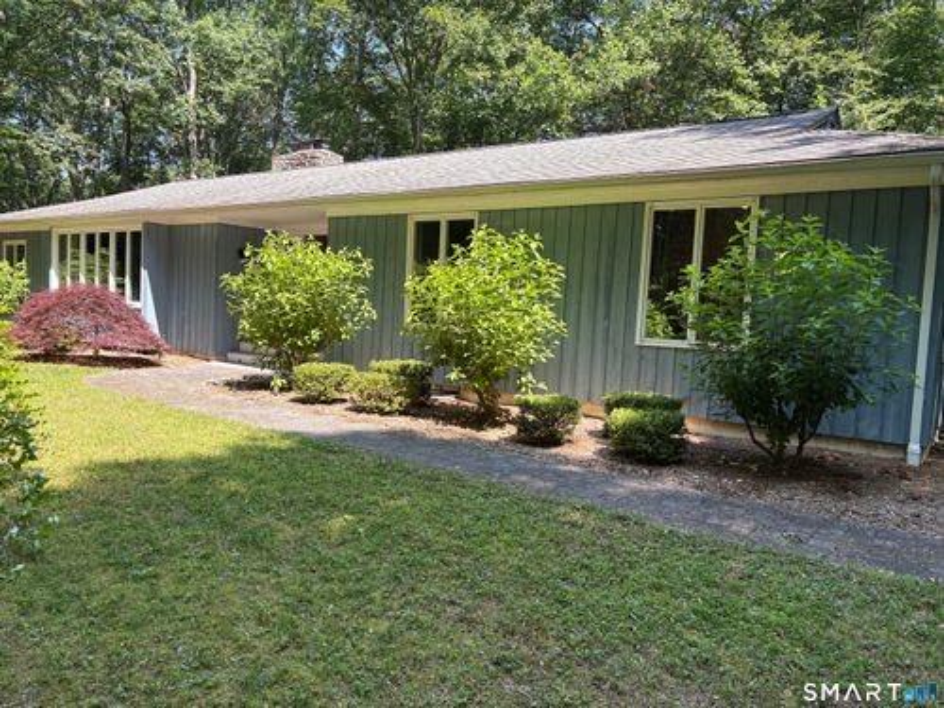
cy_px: 354
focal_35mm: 26
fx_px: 709
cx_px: 472
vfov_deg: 53.1
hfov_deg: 67.3
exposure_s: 1/519
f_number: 1.6
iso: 50
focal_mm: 5.96
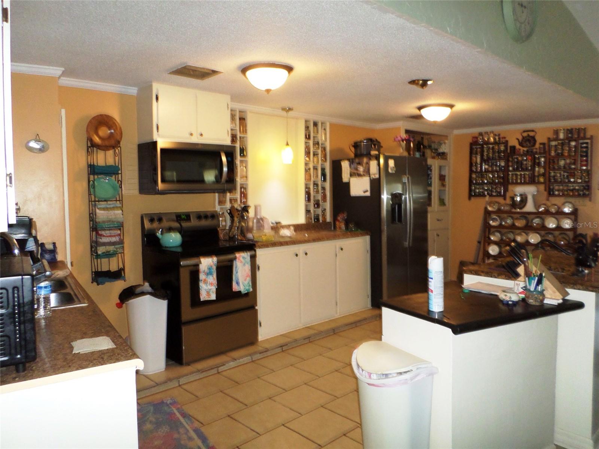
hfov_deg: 69.4
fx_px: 433
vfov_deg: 54.9
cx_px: 300
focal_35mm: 25
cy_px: 224
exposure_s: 1/30
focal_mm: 4.5
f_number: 2.5
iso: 240
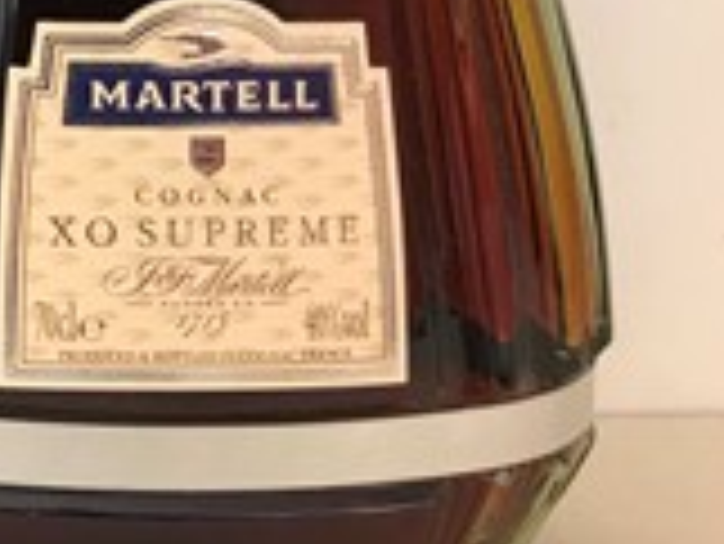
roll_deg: -0.4
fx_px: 1821
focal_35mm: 87
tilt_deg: -6.0
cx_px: -324
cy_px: -110
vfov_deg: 16.3
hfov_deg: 19.8
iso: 32
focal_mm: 3.99
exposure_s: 1/25
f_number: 1.8
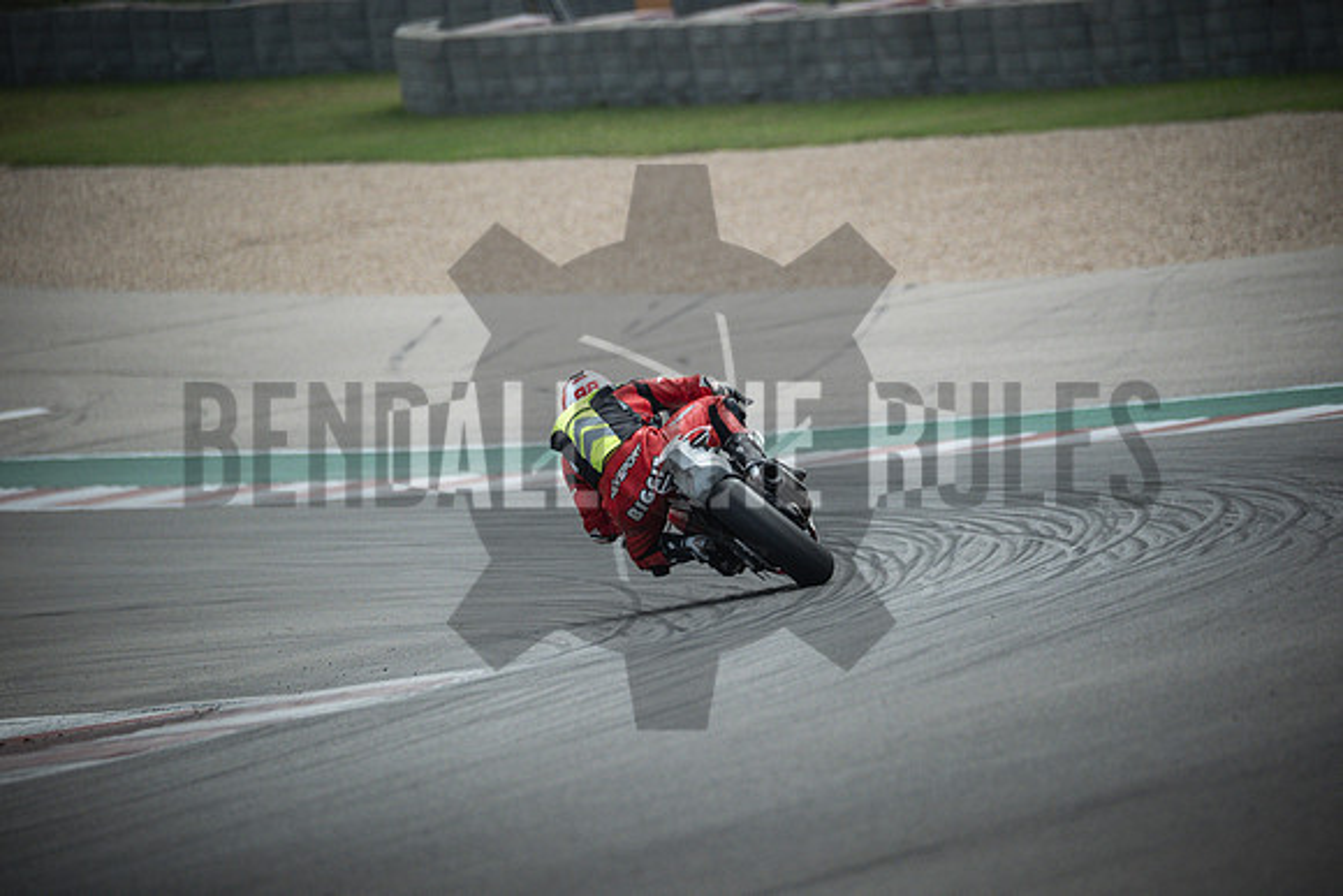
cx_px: 672
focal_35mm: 468
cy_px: 448
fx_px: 17462
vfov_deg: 2.9
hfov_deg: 4.4
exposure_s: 1/2500
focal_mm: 312
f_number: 5.2
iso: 1600
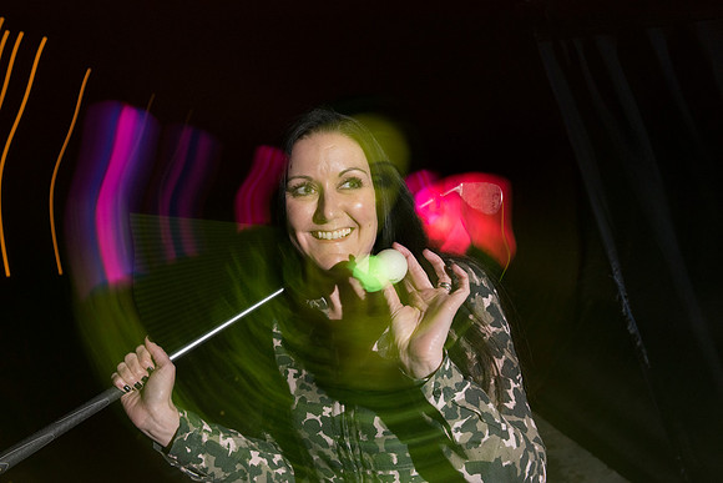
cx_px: 362
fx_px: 643
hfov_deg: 58.7
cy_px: 242
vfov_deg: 41.1
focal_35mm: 32
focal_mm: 32
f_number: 7.1
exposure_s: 1/4
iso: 1000
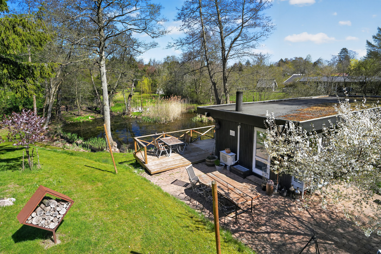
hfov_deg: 84.0
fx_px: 212
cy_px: 127
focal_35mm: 20
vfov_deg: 61.9
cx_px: 190
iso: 400
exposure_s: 1/320
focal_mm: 20
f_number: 8
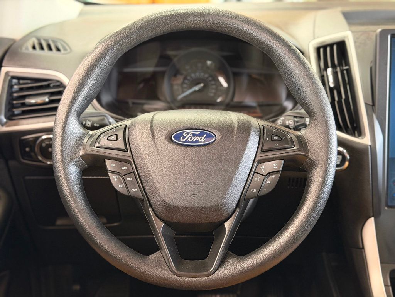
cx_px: 198
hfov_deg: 39.7
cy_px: 148
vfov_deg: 30.3
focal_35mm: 48
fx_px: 548
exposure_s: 1/40
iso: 400
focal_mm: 6.76
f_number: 1.78
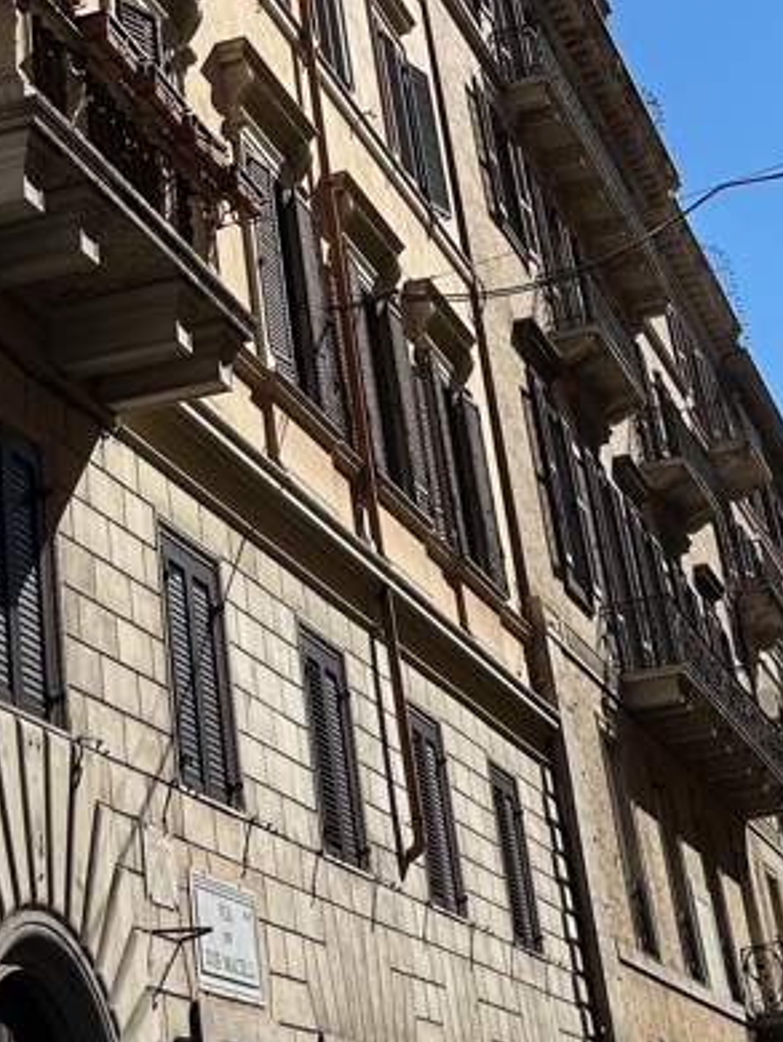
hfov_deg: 18.4
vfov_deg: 22.7
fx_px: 2410
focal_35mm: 80
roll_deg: +6.8
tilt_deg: +31.8
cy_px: -152
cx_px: 243
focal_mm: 5.7
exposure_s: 1/6211
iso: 50
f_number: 1.5
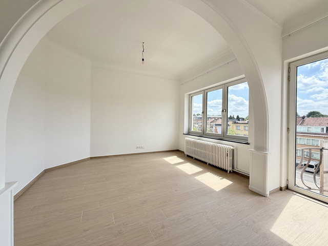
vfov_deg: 85.7
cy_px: 123
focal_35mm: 14
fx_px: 133
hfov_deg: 102.1
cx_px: 164
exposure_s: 1/734
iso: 64
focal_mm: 2.22
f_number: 2.2
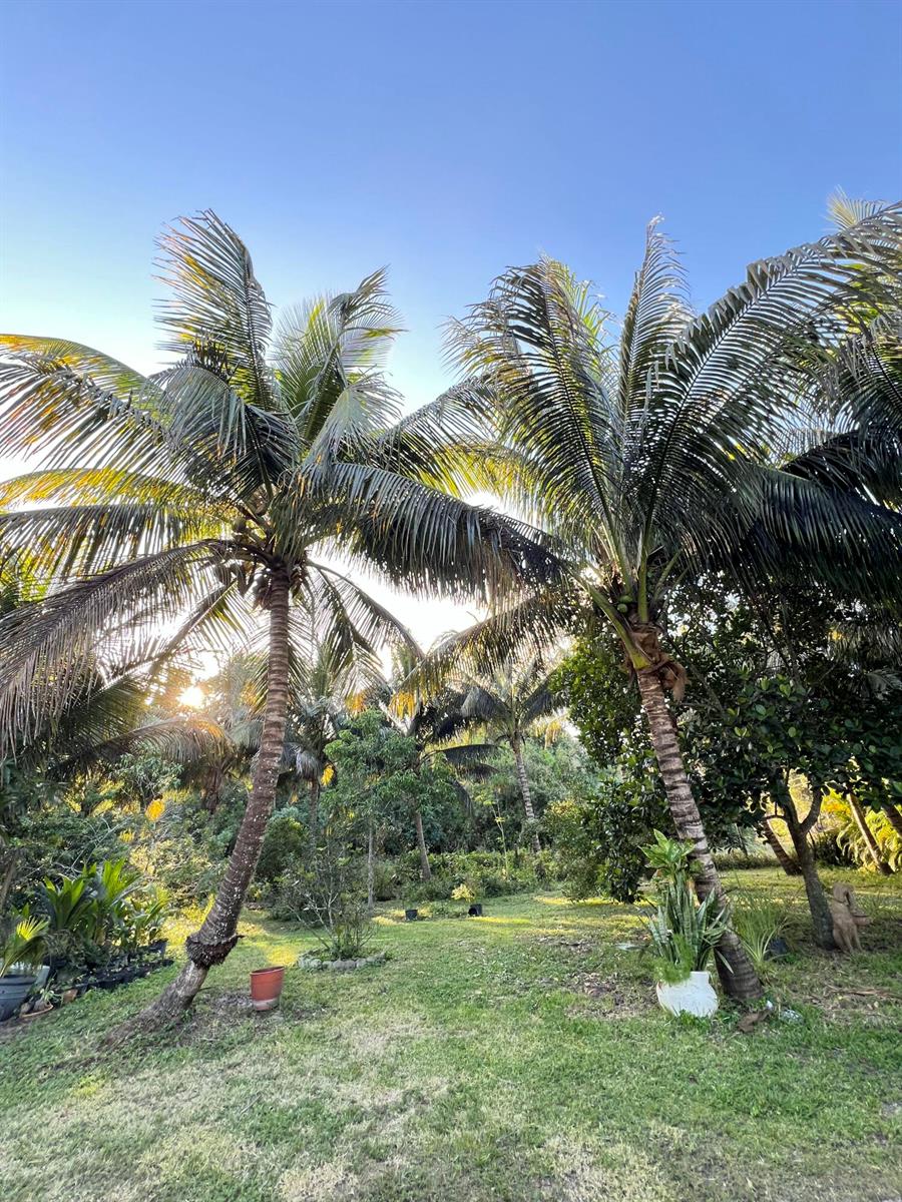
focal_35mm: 13
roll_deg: +2.7
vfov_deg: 106.2
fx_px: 452
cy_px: 601
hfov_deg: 89.9
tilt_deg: +27.8
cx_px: 451
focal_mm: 1.57
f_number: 1.8
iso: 80
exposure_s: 1/99
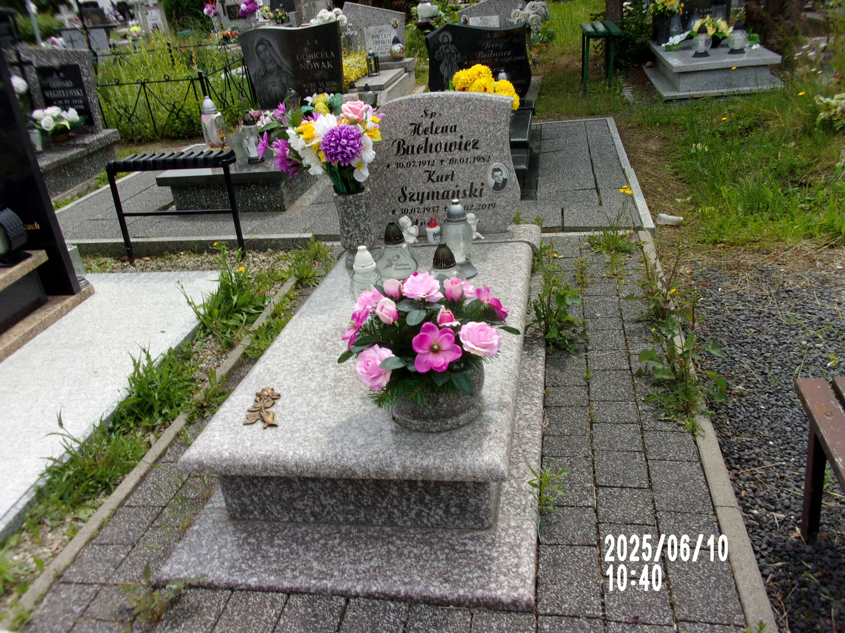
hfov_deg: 63.4
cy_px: 316
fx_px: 683
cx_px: 422
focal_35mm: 28
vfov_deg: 49.7
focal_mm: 5.1
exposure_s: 1/70
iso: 80
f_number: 10.8
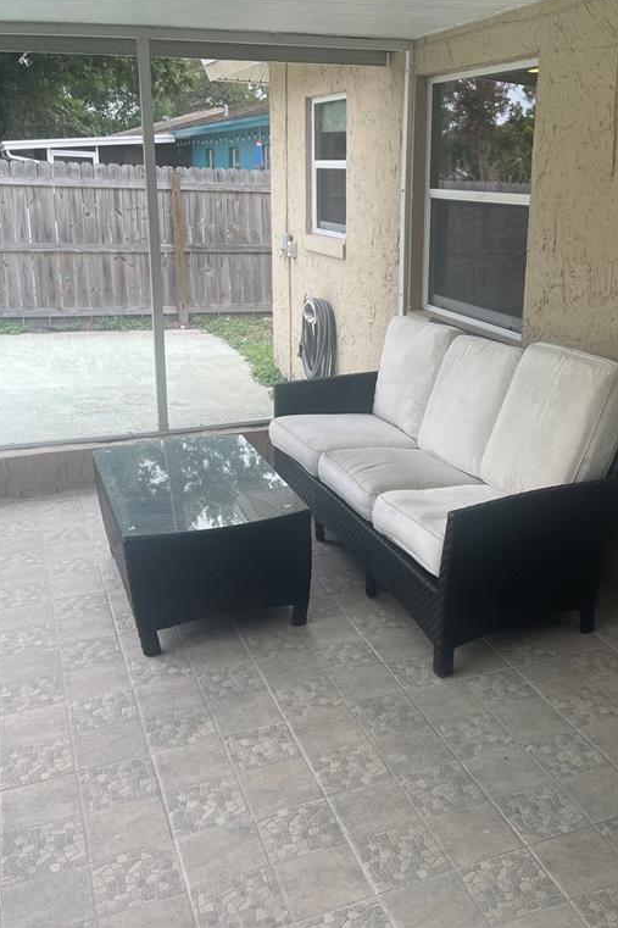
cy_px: 462
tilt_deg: -17.3
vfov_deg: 54.4
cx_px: 444
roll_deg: -3.0
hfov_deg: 37.1
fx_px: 902
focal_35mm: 35
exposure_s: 1/305
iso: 32
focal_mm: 5.1
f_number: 1.6
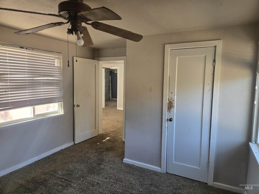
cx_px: 130
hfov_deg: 73.9
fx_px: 172
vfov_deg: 58.9
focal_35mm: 23
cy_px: 97
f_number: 1.8
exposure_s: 1/180
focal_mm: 5.4
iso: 125
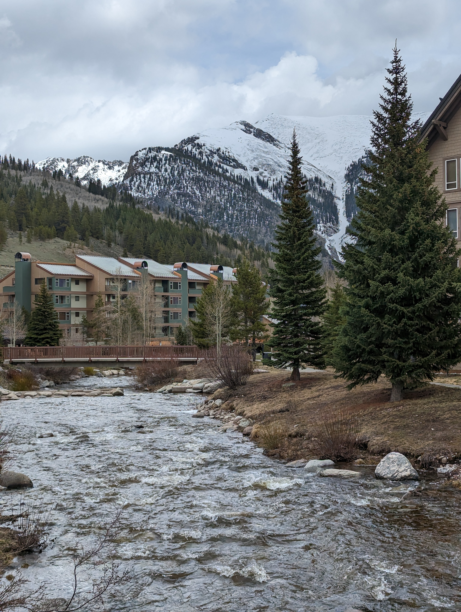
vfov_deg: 39.6
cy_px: 306
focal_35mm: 48
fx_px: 850
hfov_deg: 30.3
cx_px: 230
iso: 48
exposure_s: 1/3802
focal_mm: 6.81
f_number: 1.85
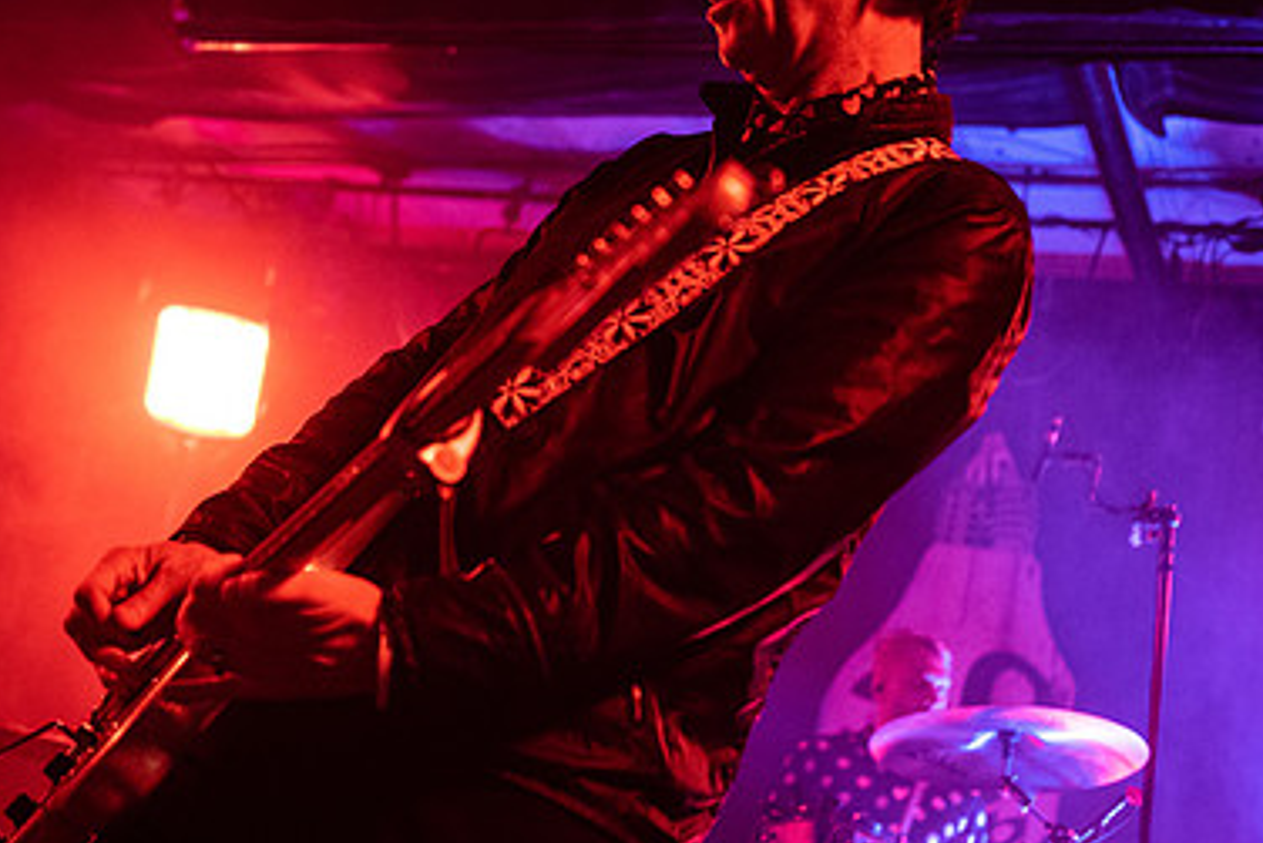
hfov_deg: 34.4
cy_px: 327
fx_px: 2036
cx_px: 526
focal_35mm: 58
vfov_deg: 23.4
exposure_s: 1/320
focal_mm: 35
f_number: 2.8
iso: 2000
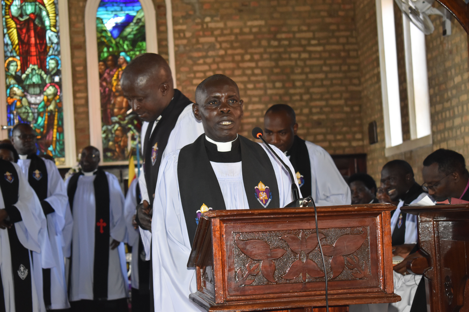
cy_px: 156
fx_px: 1075
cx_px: 234
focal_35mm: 82
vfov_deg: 16.6
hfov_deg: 24.6
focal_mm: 55
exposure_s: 1/100
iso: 1600
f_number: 5.6
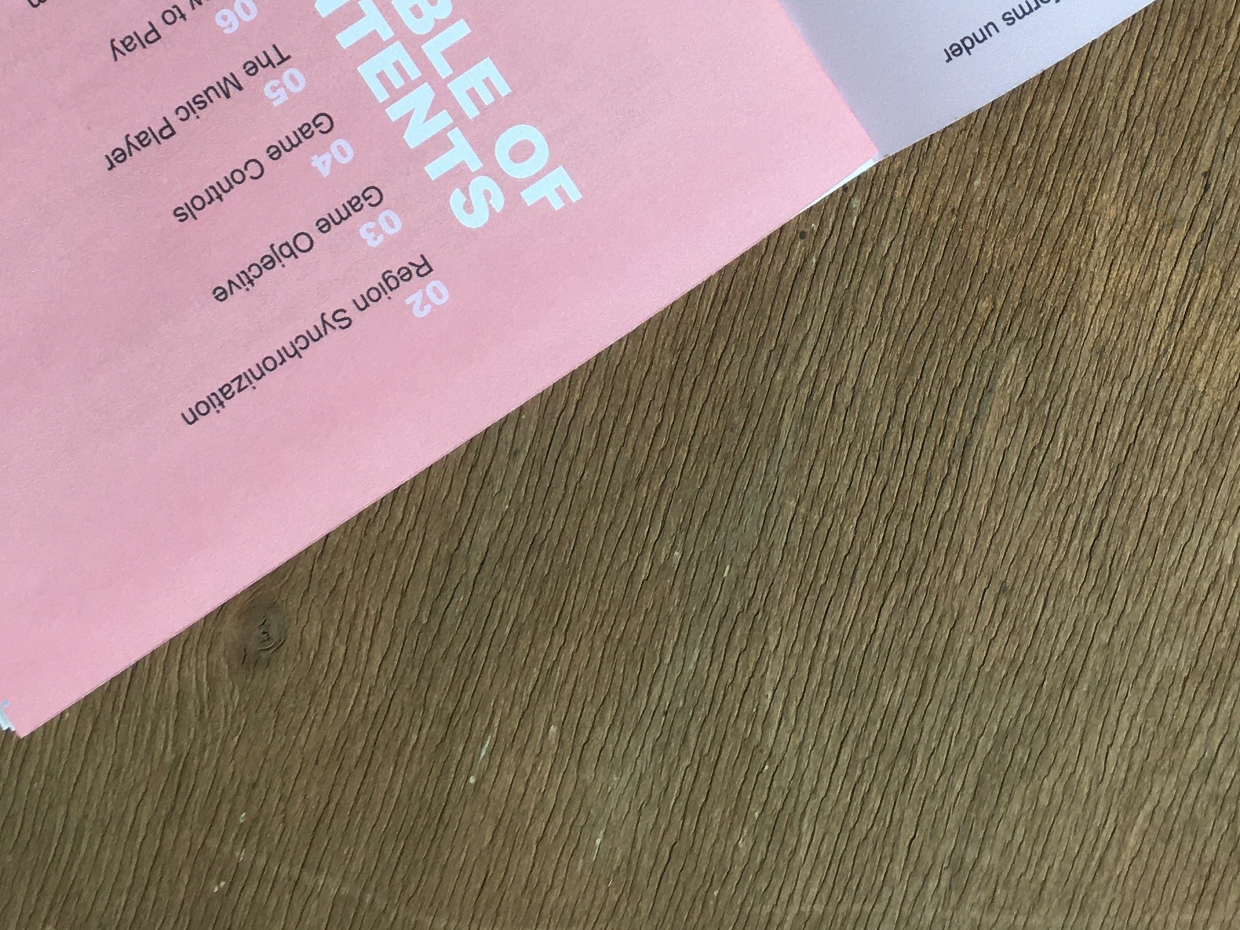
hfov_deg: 29.8
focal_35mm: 65
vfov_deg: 21.4
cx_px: 677
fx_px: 2328
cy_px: -93
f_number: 2.2
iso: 32
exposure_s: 1/100
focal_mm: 4.15
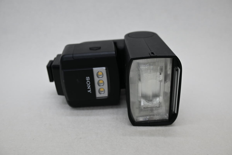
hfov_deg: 59.5
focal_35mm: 32
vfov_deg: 41.7
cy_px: 78
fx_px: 203
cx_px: 116
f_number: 4
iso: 400
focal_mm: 21
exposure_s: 1/250
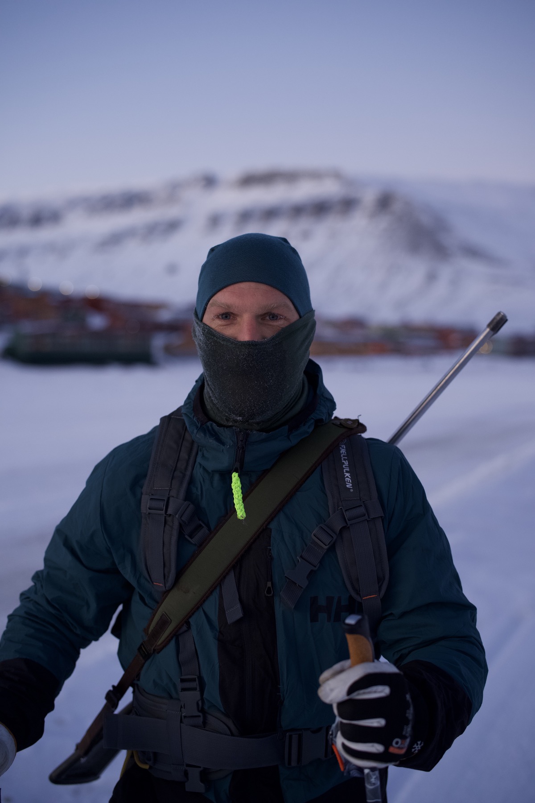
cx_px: 268
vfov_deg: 39.6
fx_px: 1114
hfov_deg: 27.0
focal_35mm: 50
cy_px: 402
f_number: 2.2
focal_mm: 50
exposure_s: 1/800
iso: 1250
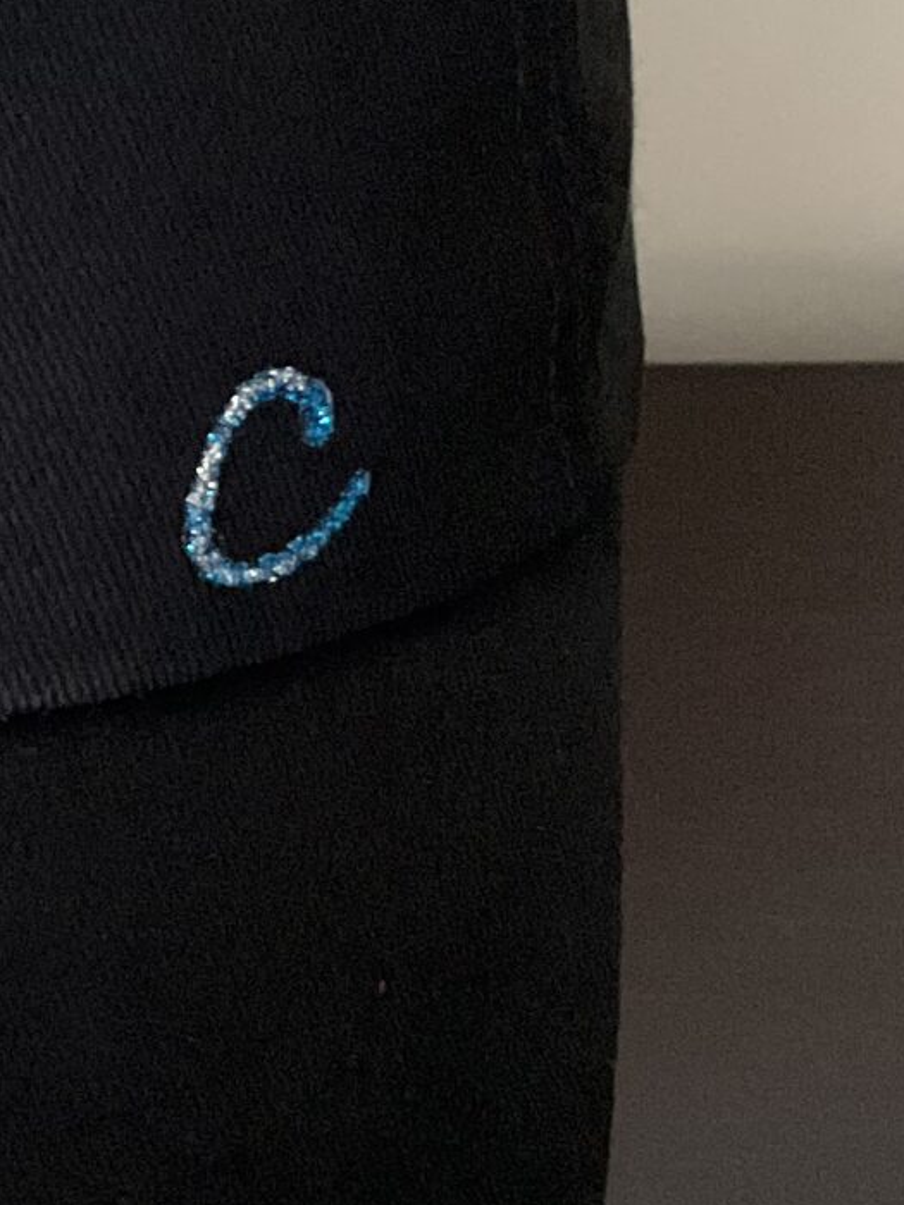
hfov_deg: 13.5
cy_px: 539
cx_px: -276
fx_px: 3691
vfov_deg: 18.5
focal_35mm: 106
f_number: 1.8
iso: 320
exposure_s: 1/25
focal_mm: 3
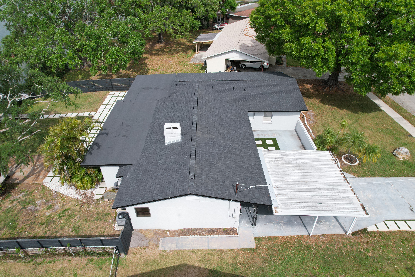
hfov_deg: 78.6
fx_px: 254
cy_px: 138
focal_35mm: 22
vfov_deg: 57.2
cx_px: 208
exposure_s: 1/160
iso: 200
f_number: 2.8
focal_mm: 8.38
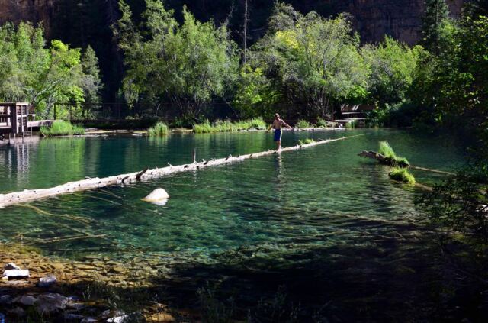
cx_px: 244
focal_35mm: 52
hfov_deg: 37.9
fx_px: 710
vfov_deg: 25.6
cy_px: 162
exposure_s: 1/200
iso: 400
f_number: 10
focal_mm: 35
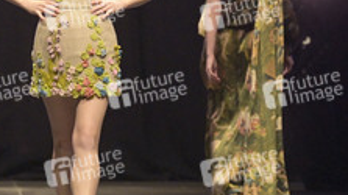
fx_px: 3808
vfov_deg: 2.9
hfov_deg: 5.2
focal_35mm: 413
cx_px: 105
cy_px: 51
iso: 8000
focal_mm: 195
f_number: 5.6
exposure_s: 1/640
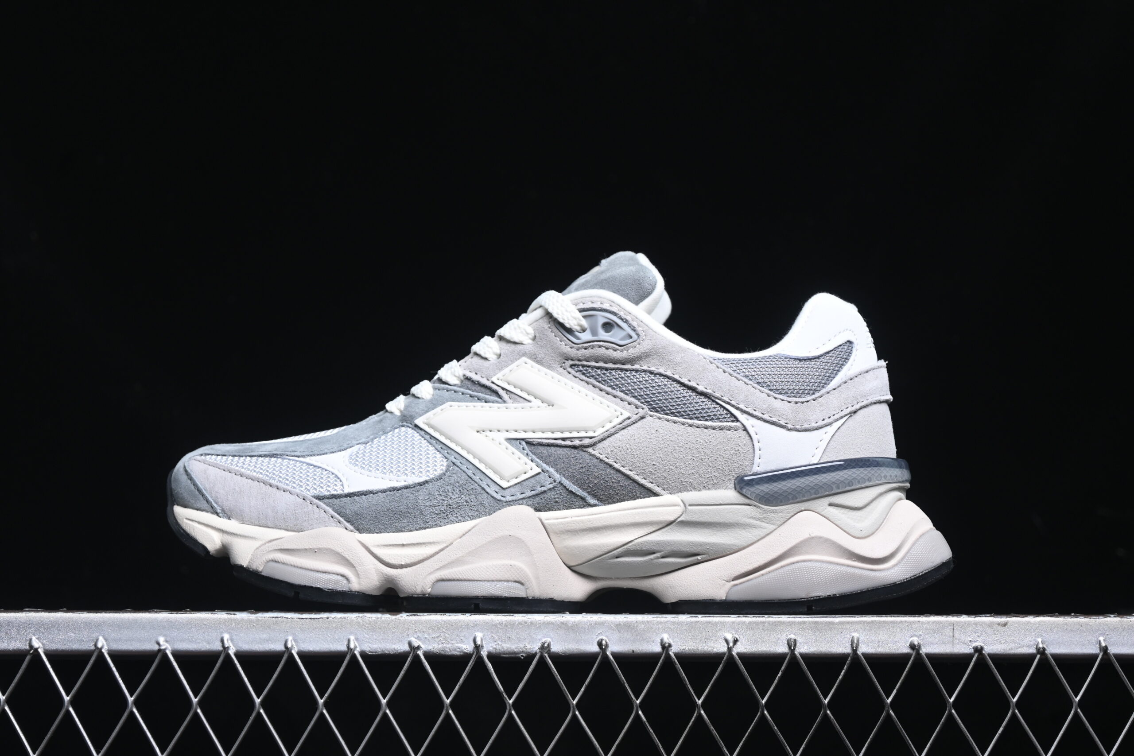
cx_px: 567
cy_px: 378
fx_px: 2362
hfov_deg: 27.0
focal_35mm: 75
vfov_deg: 18.2
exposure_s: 1/60
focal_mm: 50
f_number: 6.3
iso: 160
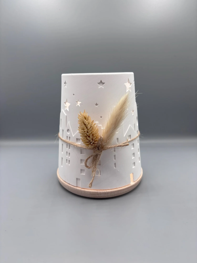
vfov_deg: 67.3
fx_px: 197
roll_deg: +0.6
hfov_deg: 53.1
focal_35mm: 26
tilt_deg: -16.8
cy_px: 132
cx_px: 98
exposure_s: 1/565
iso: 50
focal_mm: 5.96
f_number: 1.6
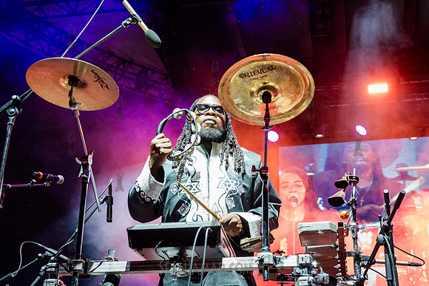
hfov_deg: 38.1
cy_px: 175
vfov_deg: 25.9
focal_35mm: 52
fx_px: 621
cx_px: 214
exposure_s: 1/320
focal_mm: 42
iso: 3200
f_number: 4
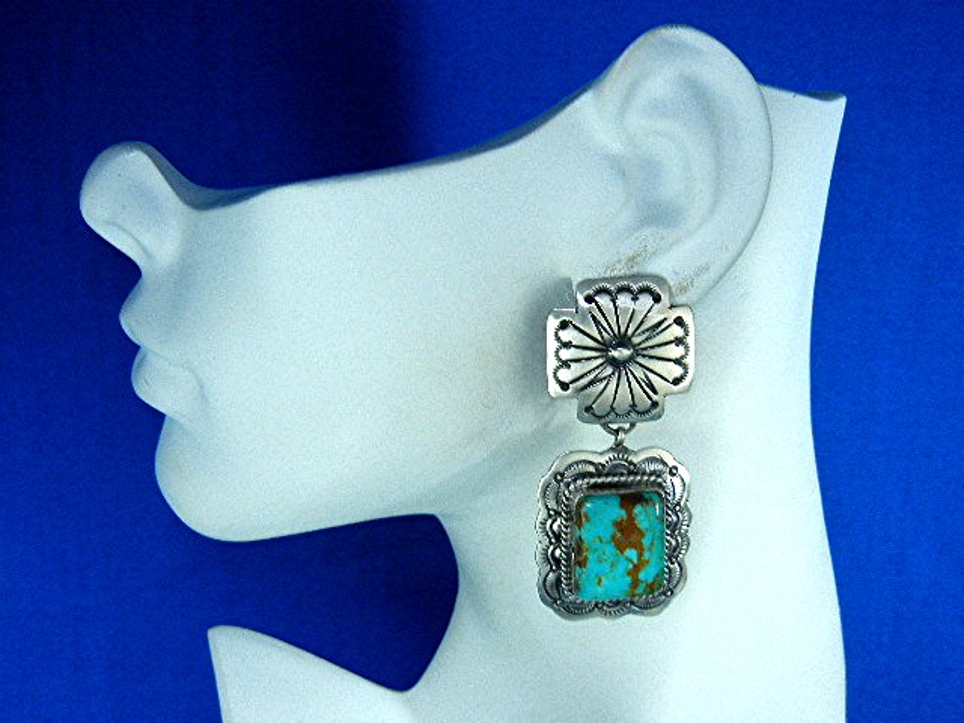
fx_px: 1643
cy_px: 362
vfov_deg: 24.8
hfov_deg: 32.7
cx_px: 482
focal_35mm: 59
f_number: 4
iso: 200
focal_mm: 10.6
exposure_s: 1/37.3
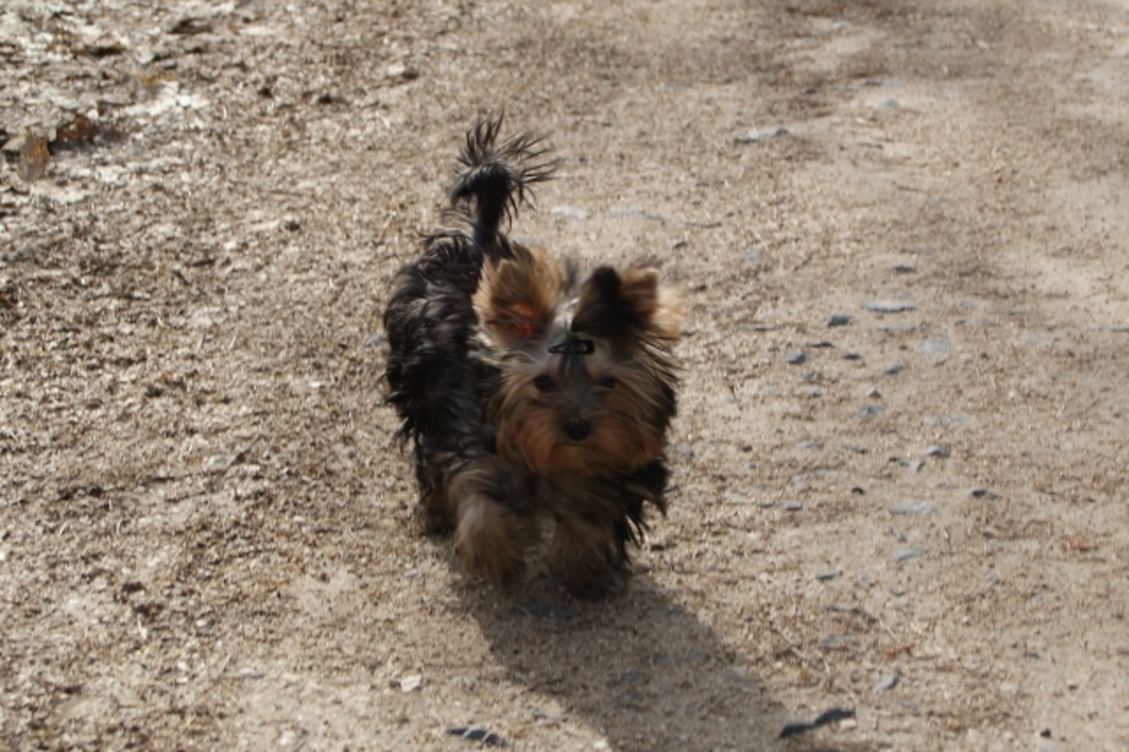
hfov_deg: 27.0
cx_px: 564
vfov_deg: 18.2
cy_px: 376
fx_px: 2351
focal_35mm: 75
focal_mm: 50
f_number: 8
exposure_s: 1/160
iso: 100
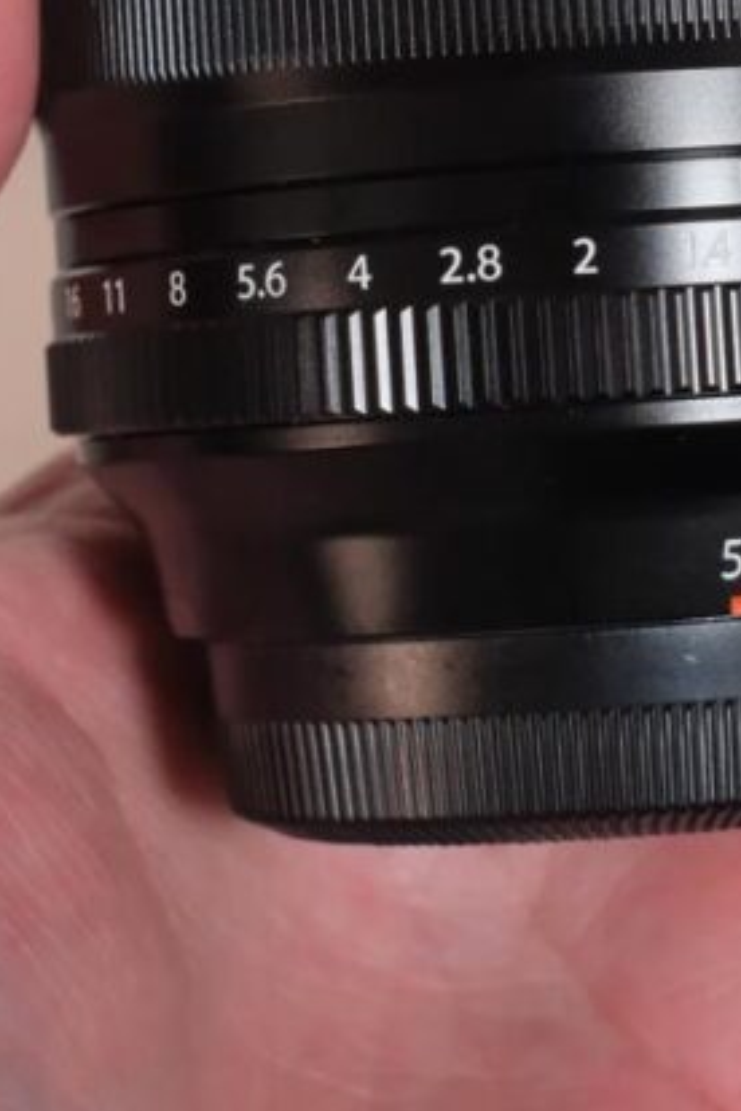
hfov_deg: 10.4
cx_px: 588
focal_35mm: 131
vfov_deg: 15.5
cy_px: 203
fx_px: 4044
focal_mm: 35
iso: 3200
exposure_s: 1/52
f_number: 8
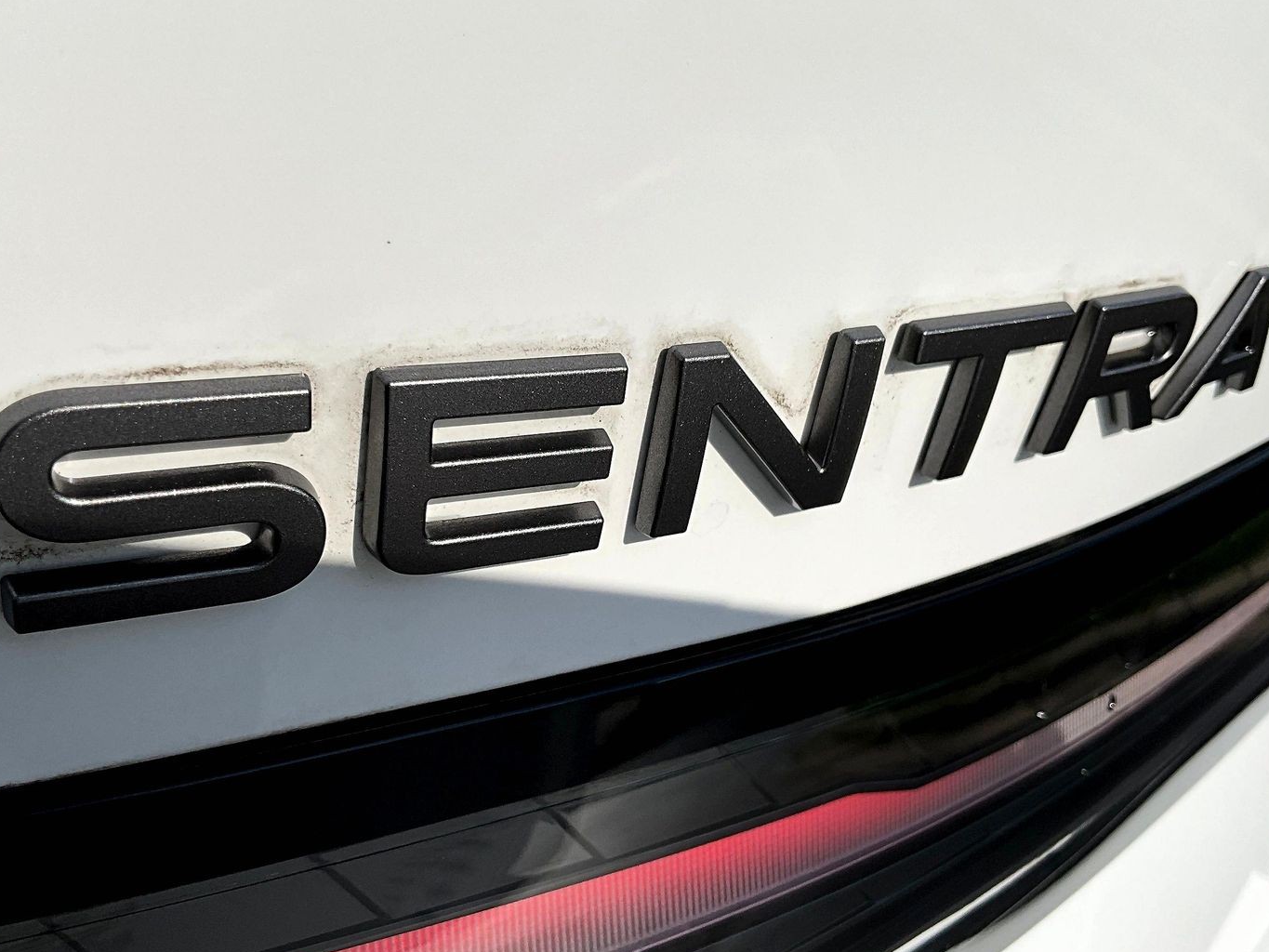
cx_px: 597
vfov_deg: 41.8
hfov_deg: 53.9
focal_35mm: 34
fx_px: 1247
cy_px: 480
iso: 25
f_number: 1.8
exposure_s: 1/5263
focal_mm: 3
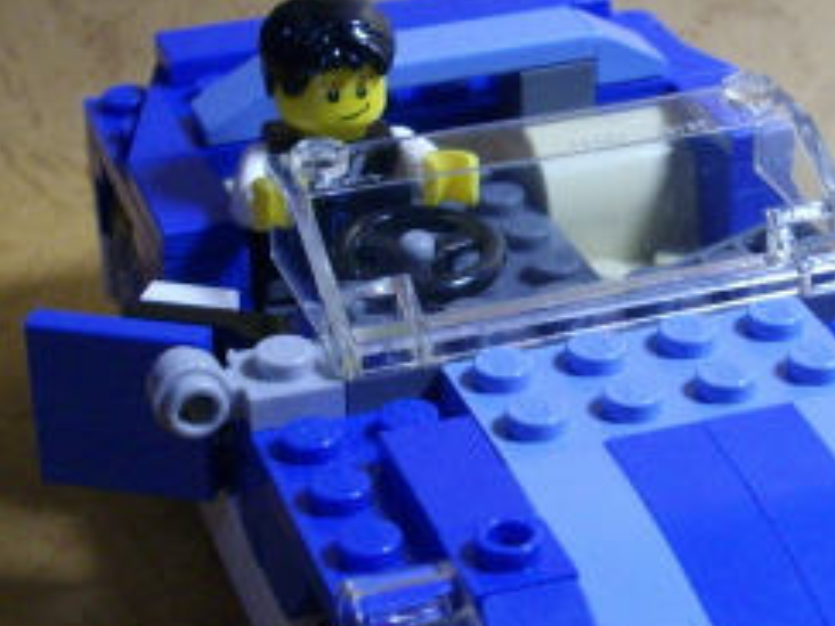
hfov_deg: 20.1
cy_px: 294
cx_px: 630
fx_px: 2340
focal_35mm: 97
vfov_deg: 15.2
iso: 237
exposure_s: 1/50
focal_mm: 6.2
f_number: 2.8
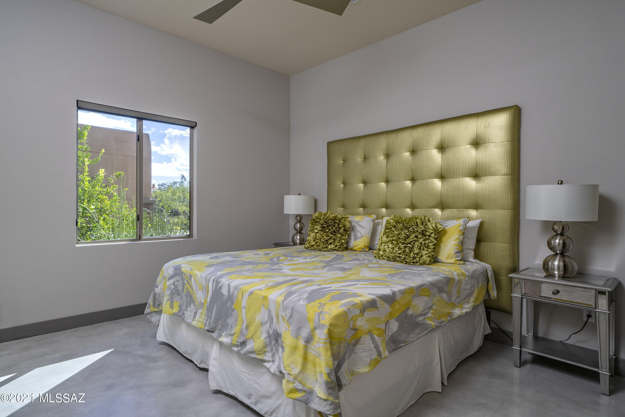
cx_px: 312
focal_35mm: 17
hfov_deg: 93.3
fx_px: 295
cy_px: 208
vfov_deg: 70.4
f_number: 9
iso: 200
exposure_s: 1/100
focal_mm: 17
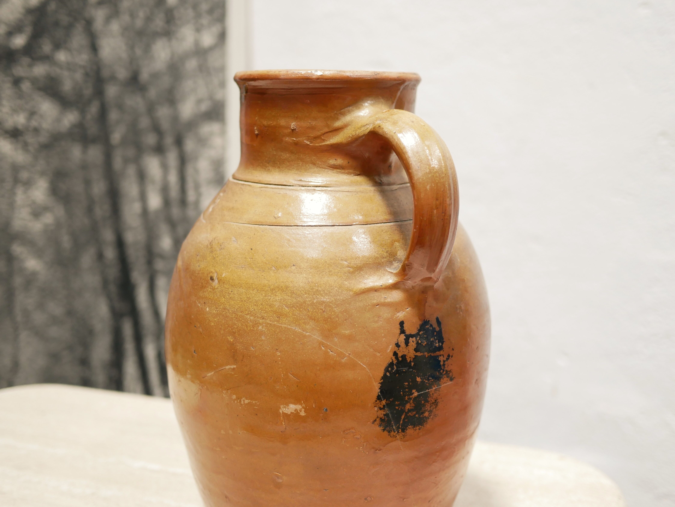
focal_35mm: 40
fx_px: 780
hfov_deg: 46.8
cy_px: 254
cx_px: 338
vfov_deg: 36.0
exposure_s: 1/60
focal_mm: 20
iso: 500
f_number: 1.7
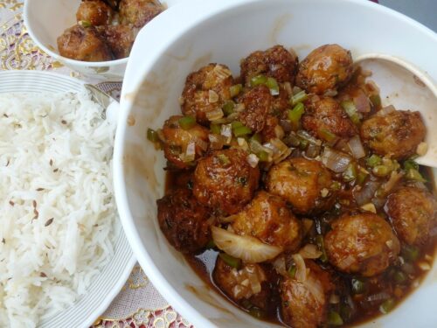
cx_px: 218
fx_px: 303
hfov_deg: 71.6
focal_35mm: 24
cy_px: 164
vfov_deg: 56.8
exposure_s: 1/125
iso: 100
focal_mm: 4.3
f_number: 4
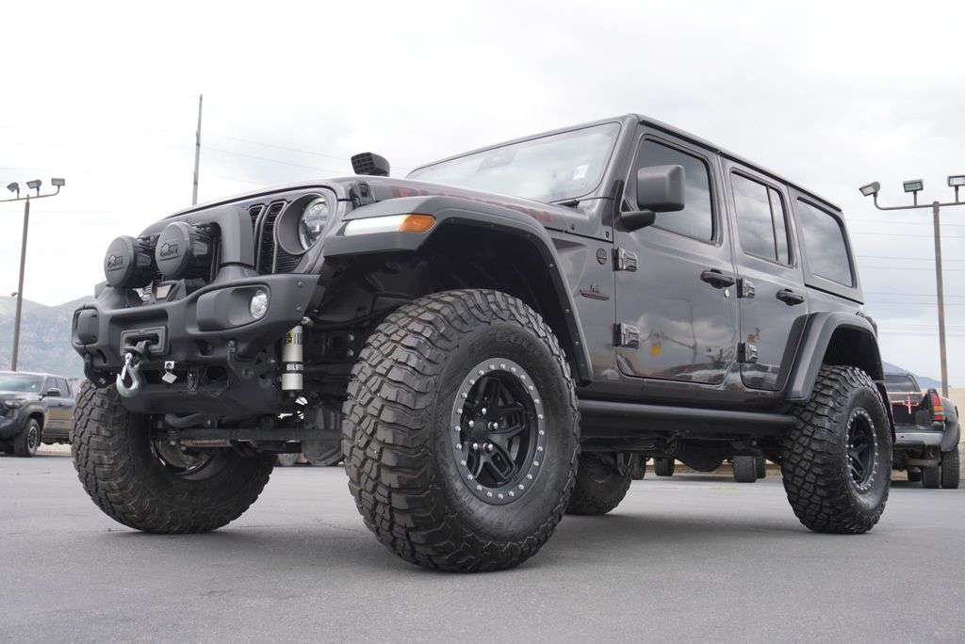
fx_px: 966
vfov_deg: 36.9
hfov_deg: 53.1
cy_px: 322
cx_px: 482
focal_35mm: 36
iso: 100
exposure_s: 1/125
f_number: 5.6
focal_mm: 24
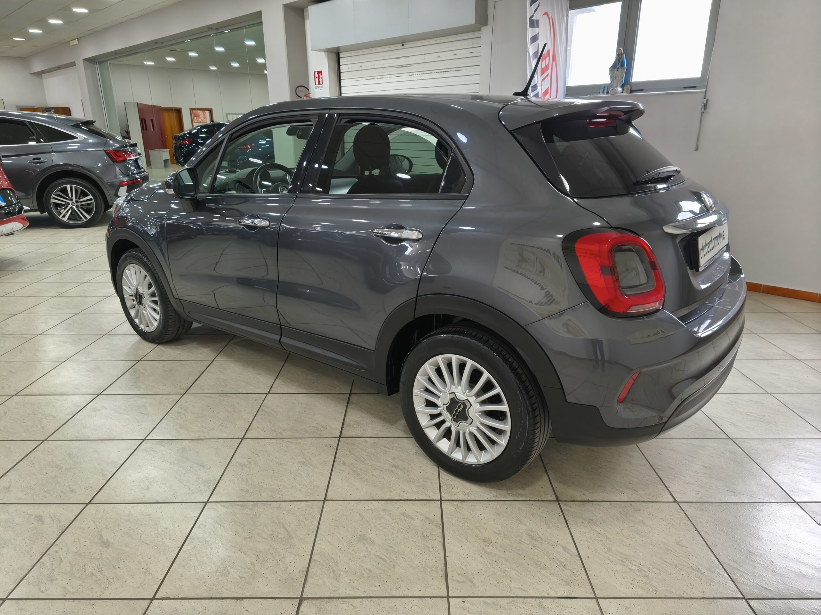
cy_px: 308
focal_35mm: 23
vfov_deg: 58.9
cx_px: 410
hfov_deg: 73.9
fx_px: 545
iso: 640
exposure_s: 1/50
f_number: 1.7
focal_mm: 5.35
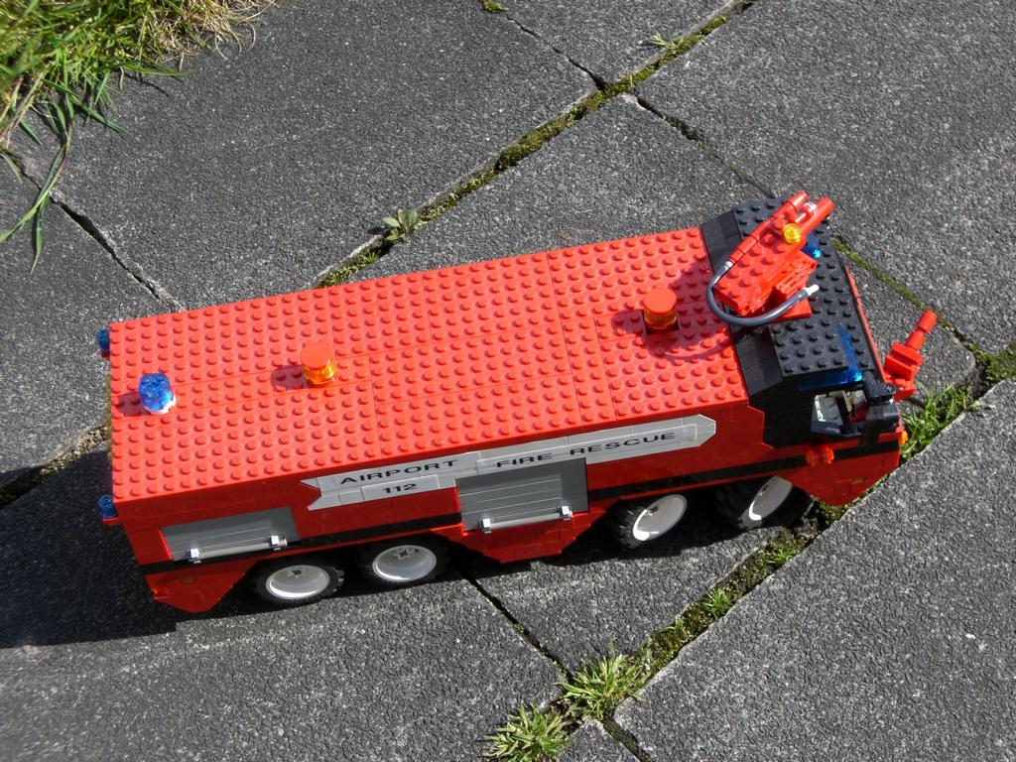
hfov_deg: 29.4
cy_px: 381
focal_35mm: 66
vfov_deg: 22.3
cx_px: 508
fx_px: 1937
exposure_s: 1/200
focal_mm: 10.7
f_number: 5.8
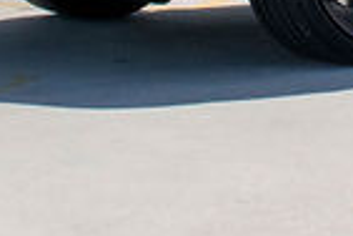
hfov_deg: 8.9
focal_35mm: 229
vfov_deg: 5.7
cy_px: -365
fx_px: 2245
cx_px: 391
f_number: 8
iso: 360
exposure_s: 1/2000
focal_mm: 21
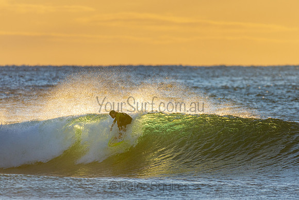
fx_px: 6692
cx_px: 150
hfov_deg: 2.6
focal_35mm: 806
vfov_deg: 1.7
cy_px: 100
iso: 200
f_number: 5.6
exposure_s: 1/1000
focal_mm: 500
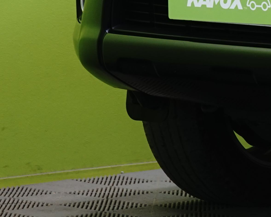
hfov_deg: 6.2
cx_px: 671
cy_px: -132
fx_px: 2375
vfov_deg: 5.2
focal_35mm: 296
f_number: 8
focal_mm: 62
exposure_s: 1/6
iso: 500
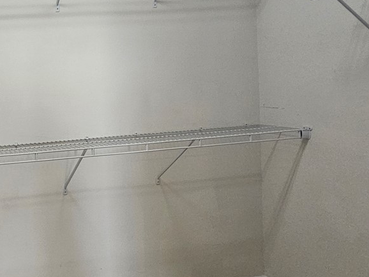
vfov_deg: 39.2
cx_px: -42
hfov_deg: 40.7
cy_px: 91
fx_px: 384
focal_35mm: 36
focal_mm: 2.2
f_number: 2.2
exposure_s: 1/60
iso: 320
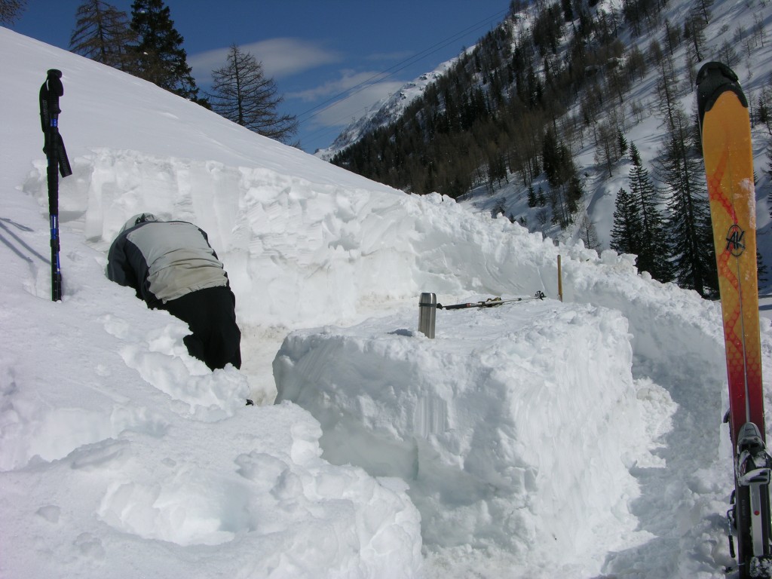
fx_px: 781
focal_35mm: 35
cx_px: 386
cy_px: 290
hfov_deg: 52.6
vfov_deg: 40.7
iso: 50
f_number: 8
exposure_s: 1/650
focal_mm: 8.9
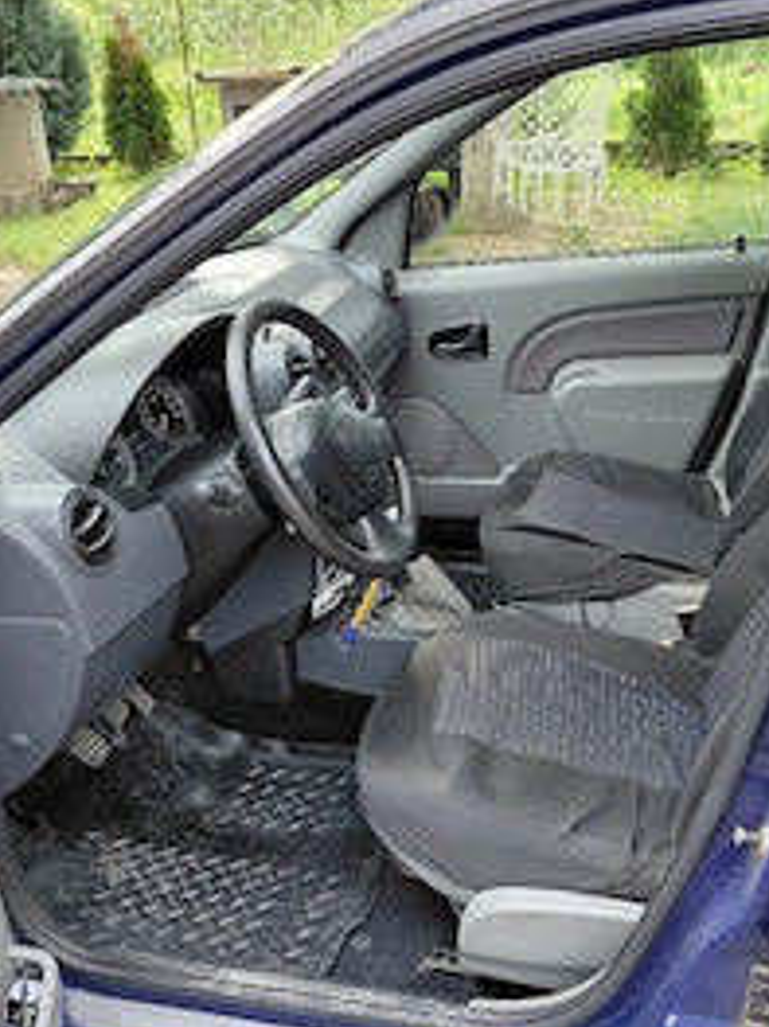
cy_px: 640
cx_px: 425
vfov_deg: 48.5
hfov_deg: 37.7
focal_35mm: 38
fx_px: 1126
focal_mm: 4.69
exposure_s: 1/103
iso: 50
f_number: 1.8
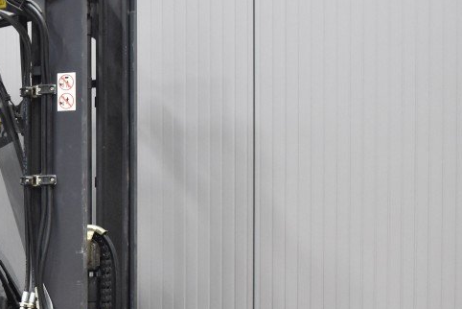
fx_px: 1246
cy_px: 274
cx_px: -65
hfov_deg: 19.9
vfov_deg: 14.0
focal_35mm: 97
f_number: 5
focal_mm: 26
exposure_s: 1/25
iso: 1600
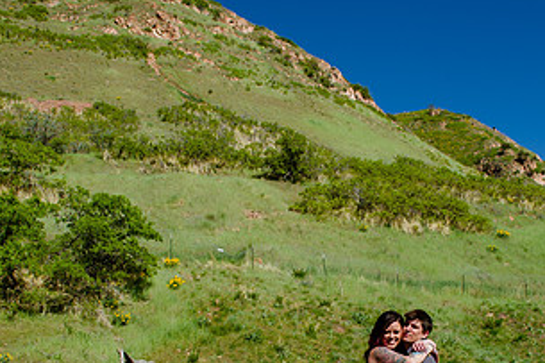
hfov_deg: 35.6
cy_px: 340
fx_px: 847
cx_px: 310
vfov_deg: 23.4
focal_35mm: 56
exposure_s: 1/800
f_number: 8
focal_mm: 26
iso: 320
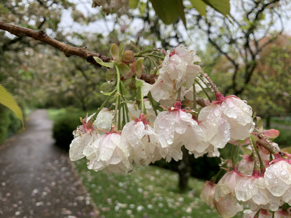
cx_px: 146
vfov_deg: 53.1
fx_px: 219
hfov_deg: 67.3
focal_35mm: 26
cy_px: 109
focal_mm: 4.2
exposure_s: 1/128
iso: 25
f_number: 1.8
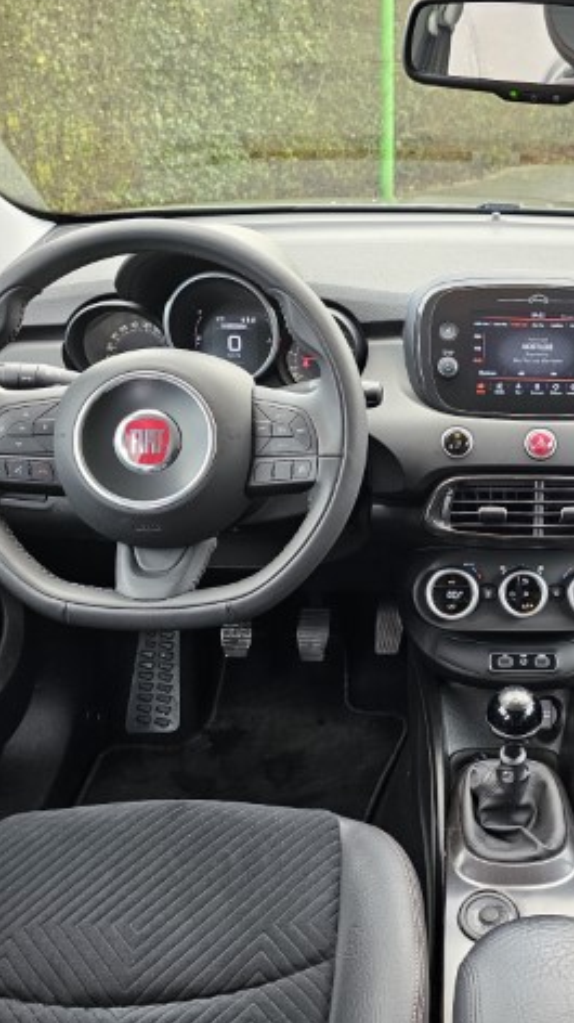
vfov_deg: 58.0
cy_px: 512
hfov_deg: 33.4
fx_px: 921
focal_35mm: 34
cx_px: 477
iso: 125
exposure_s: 1/100
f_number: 1.7
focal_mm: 6.3
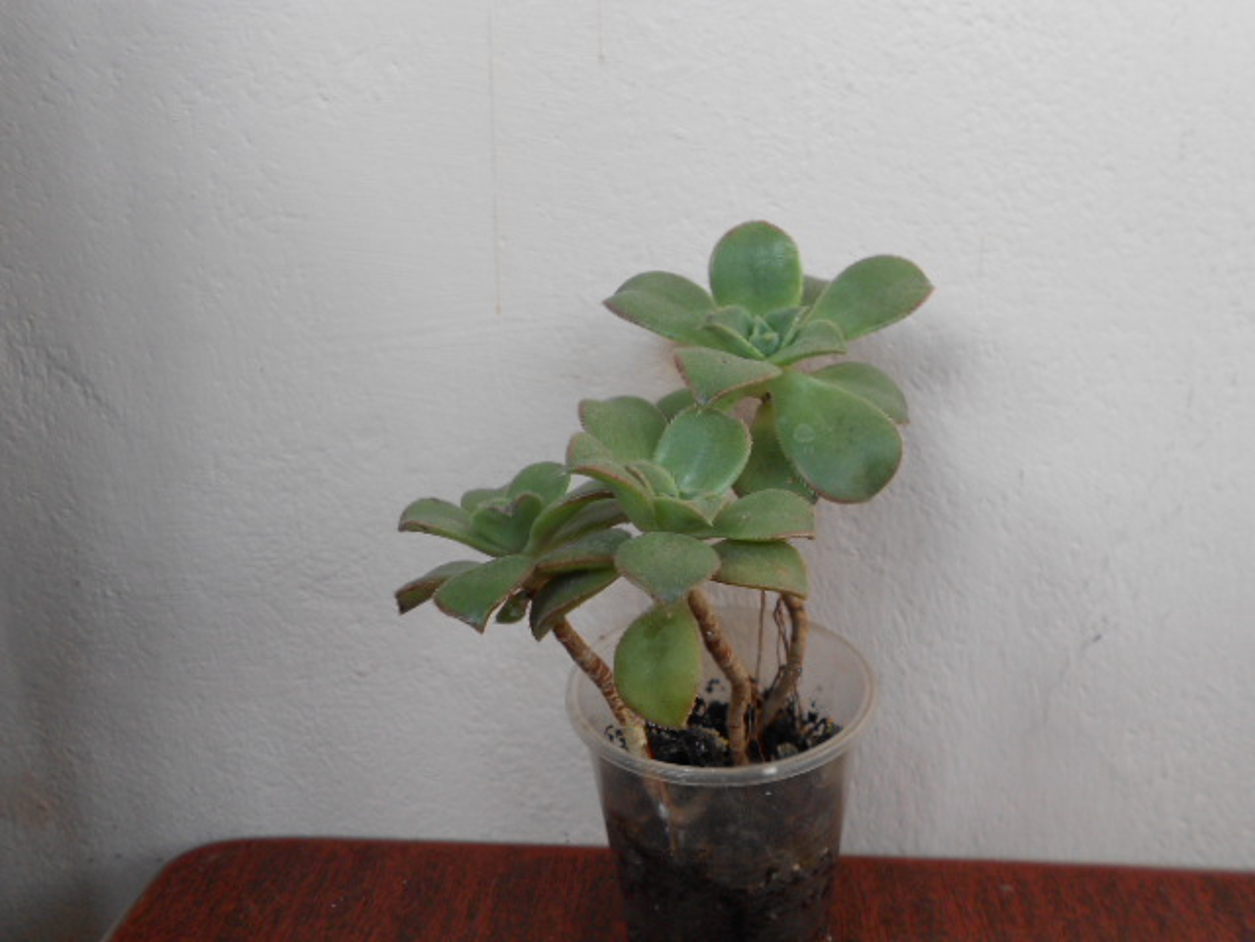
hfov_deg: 61.7
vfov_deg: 48.2
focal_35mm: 29
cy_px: 471
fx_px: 1051
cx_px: 628
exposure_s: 1/30
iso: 125
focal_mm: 5.3
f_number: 3.4
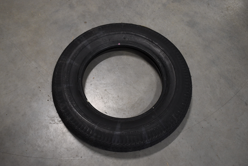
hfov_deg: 55.1
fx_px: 238
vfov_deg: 38.4
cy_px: 83
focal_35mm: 34
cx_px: 124
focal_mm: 23
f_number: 5
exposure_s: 1/100
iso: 1250
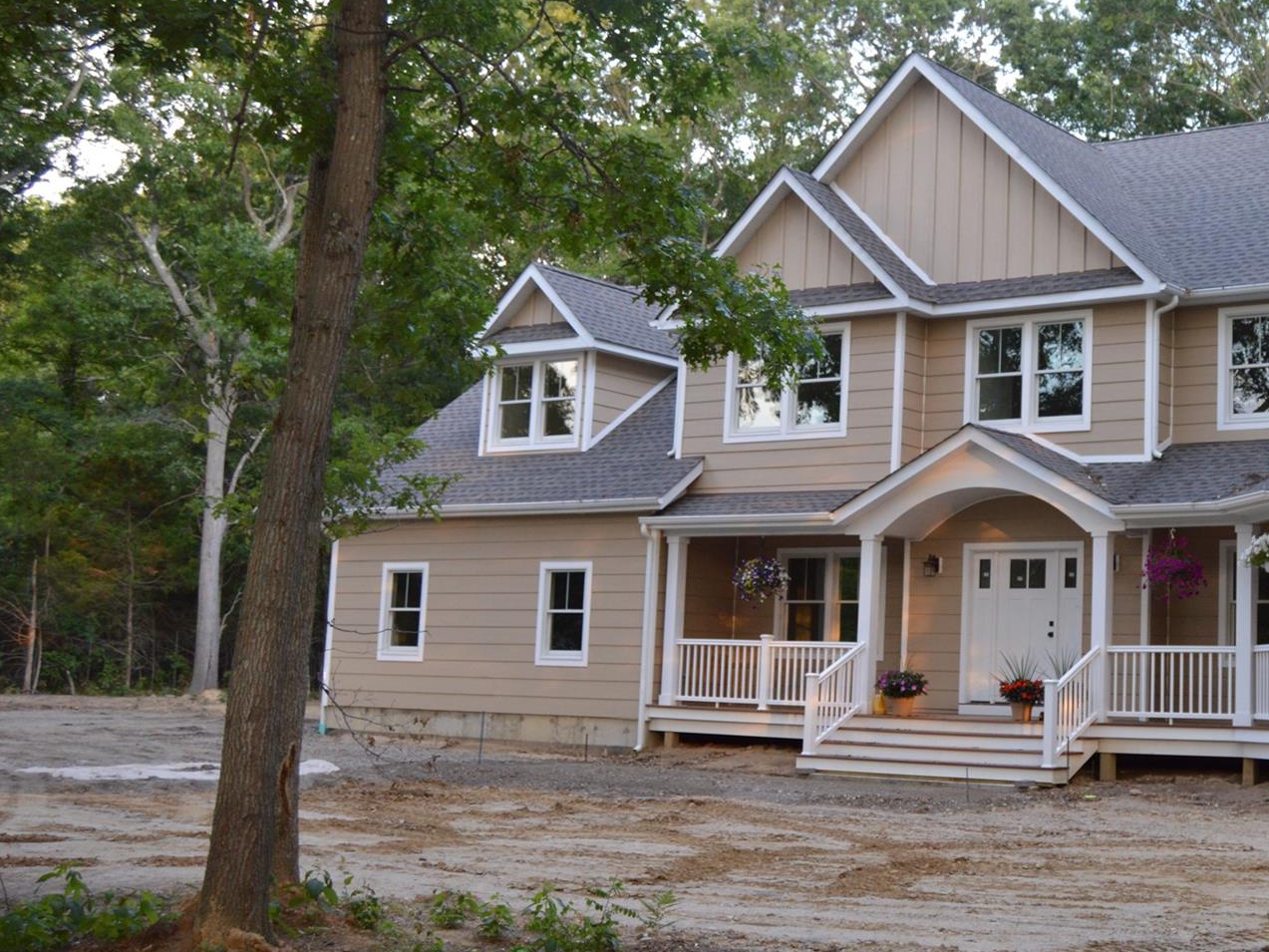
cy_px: 401
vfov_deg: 28.5
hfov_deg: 36.3
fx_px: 1870
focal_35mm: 51
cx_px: 1005
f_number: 5
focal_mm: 22
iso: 400
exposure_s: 1/100
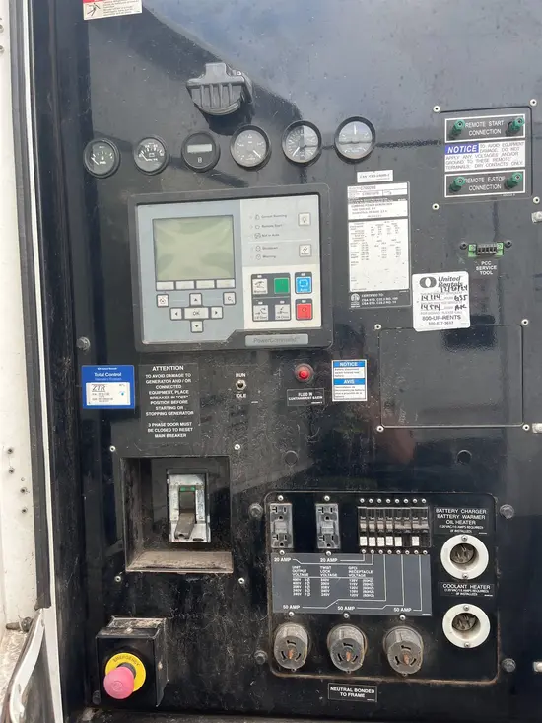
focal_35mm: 26
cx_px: 271
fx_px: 543
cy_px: 362
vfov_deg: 67.3
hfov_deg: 53.1
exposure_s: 1/415
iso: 50
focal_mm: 5.1
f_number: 1.6
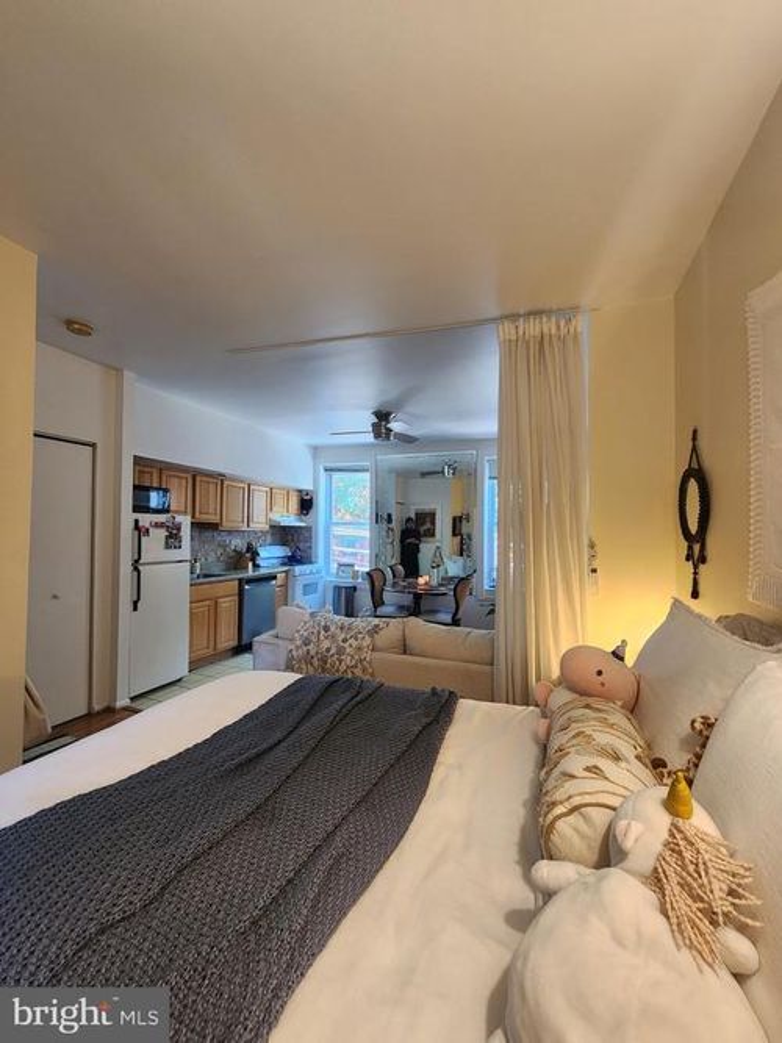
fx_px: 392
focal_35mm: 13
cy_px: 522
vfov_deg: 106.2
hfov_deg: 89.9
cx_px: 391
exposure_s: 1/40
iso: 320
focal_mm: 2.2
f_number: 2.2
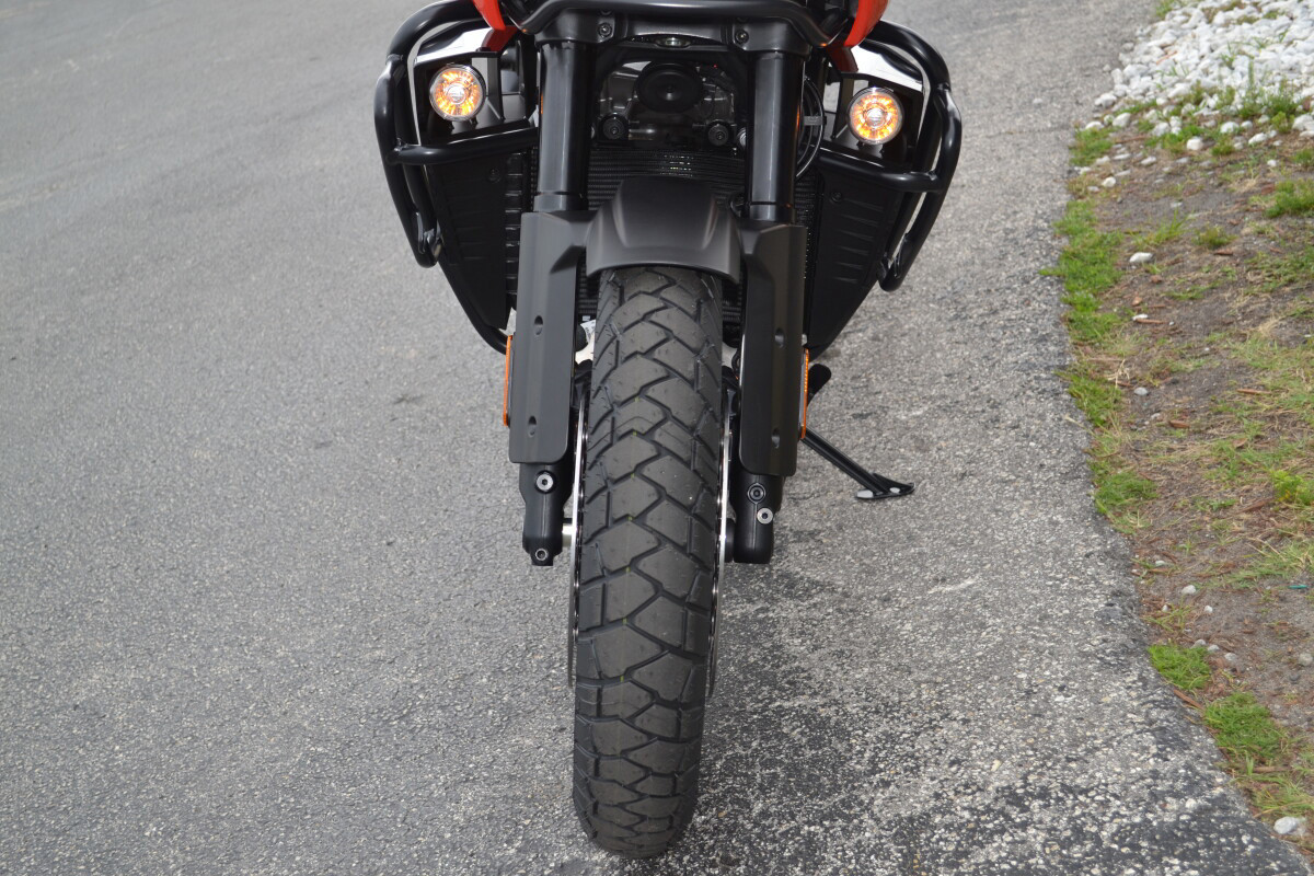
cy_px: 438
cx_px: 657
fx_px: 1916
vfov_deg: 25.8
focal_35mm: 52
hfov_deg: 37.9
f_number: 5
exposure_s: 1/125
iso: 160
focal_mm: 35
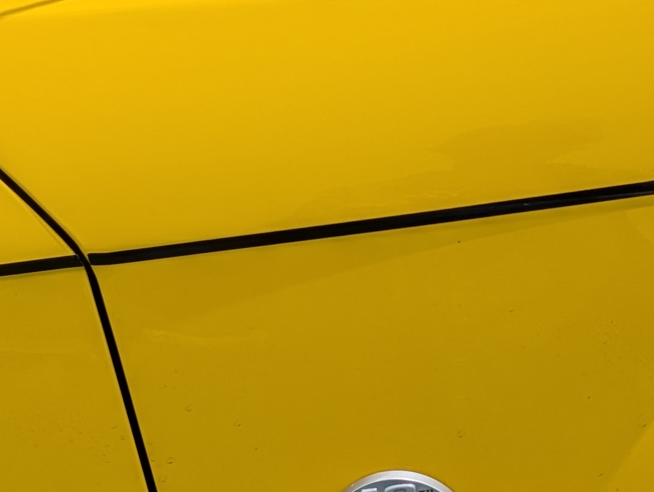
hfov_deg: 21.6
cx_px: 484
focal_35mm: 90
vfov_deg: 16.4
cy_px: 367
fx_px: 1703
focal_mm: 6.9
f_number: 1.68
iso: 21
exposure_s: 1/2463
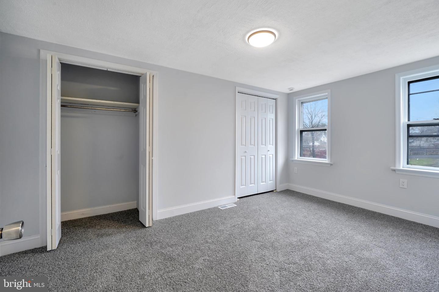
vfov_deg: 85.4
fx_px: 159
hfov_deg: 108.3
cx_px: 220
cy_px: 146
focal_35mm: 13
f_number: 9
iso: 500
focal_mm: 13
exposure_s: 1/20
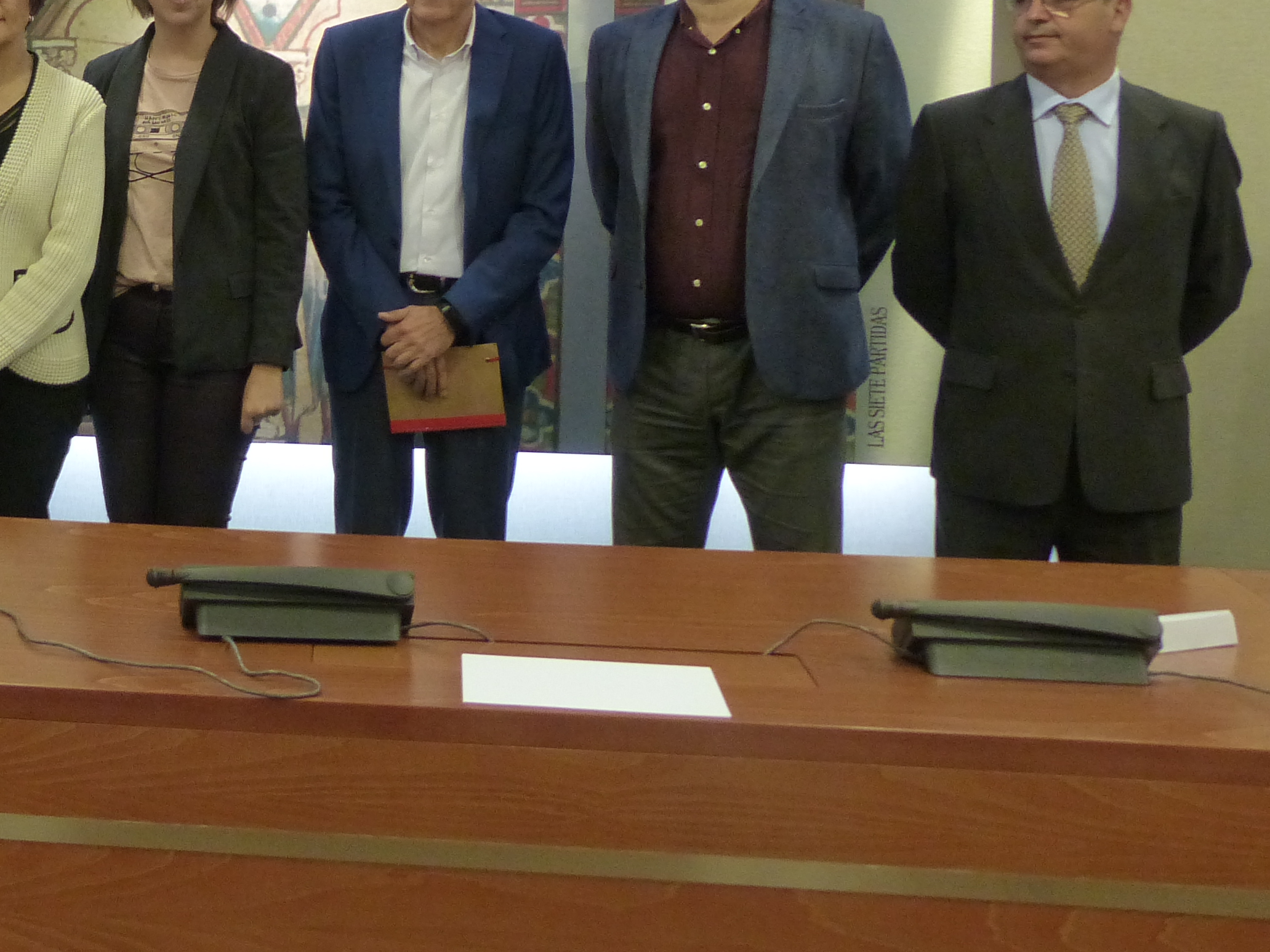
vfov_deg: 22.3
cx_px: 50
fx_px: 2348
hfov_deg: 28.7
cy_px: 77
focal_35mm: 64
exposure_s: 1/40
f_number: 2.8
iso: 400
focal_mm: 5.9
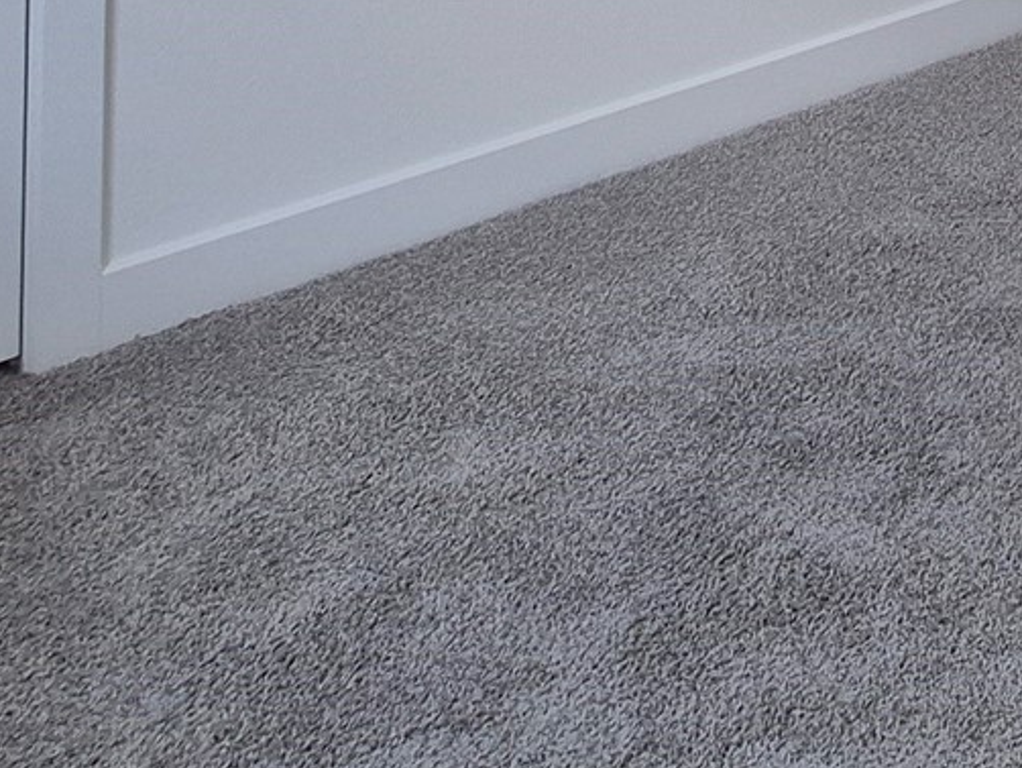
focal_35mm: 53
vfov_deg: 19.9
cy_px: -625
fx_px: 1566
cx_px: 1230
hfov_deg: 30.6
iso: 80
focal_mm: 1.74
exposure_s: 1/120
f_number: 2.2
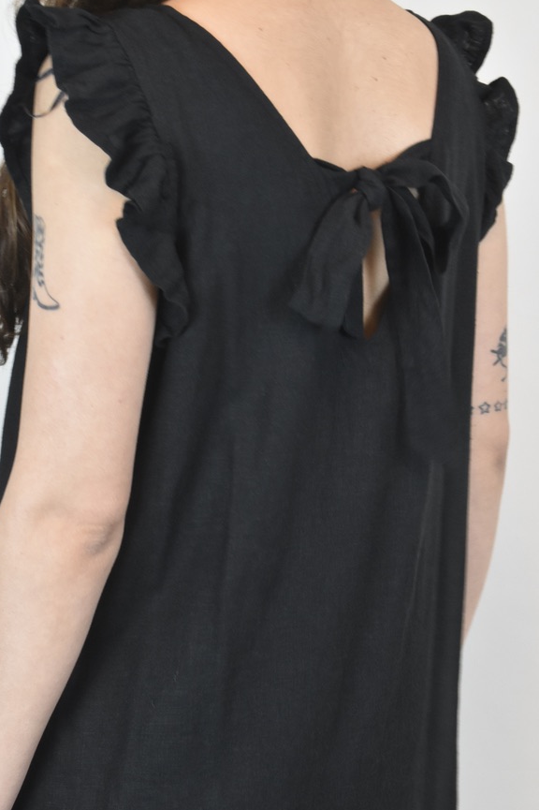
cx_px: 256
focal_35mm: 104
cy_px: 314
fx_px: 2329
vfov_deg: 19.7
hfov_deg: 13.2
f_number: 18
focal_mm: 55
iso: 1600
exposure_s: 1/20
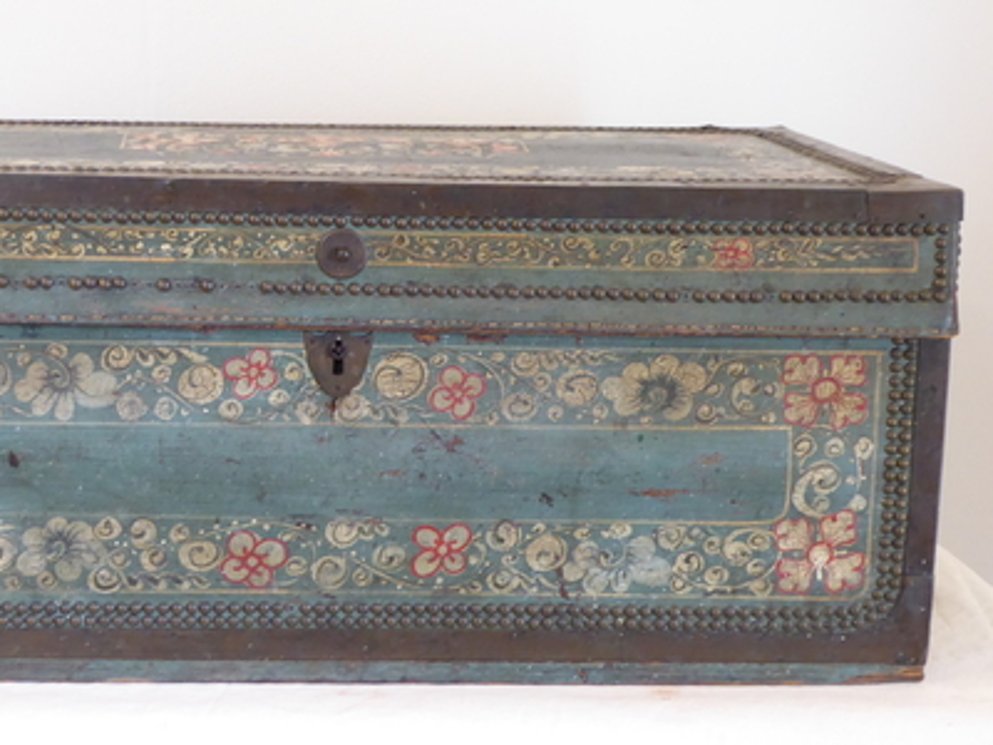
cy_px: 273
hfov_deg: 29.1
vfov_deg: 22.2
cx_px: 308
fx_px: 1893
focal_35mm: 66
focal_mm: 7.8
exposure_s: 1/5
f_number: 3.9
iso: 400
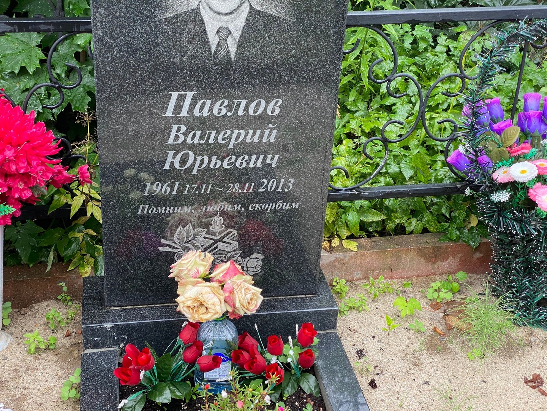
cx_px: 274
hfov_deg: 36.8
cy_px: 206
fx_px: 822
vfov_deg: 28.0
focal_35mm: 52
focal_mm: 6
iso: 80
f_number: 2
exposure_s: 1/122
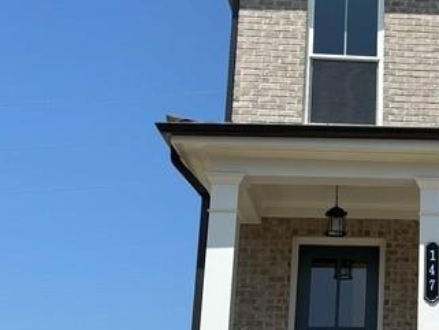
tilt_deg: +15.8
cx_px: 557
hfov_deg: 21.5
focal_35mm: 83
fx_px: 1053
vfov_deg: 17.8
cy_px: 196
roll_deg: +1.4
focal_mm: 5.96
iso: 50
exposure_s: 1/3650
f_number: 1.6
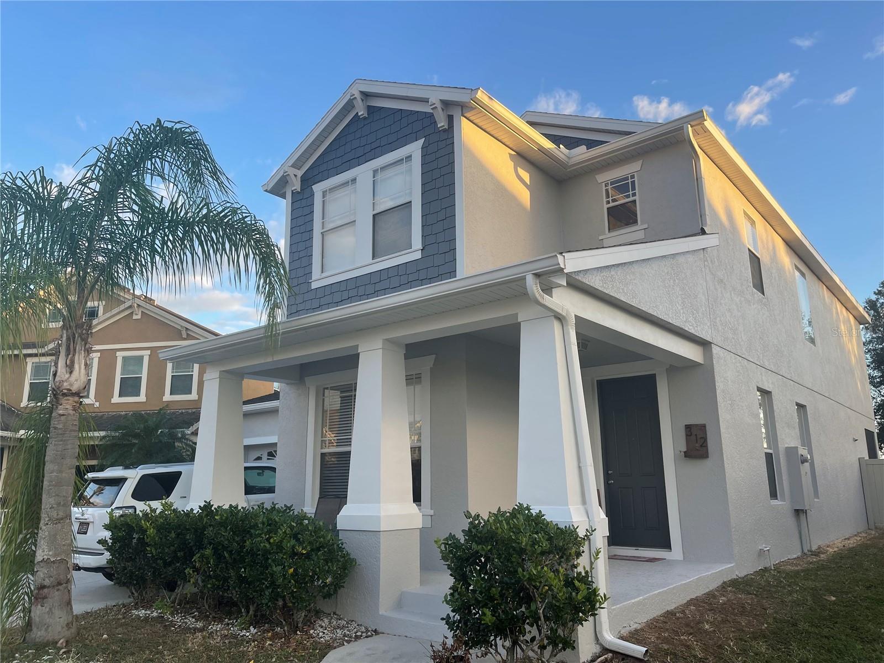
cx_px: 442
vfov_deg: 53.1
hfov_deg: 67.3
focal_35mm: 26
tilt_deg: +11.1
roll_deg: -0.5
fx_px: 664
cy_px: 332
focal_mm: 5.1
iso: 32
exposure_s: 1/564
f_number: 1.6
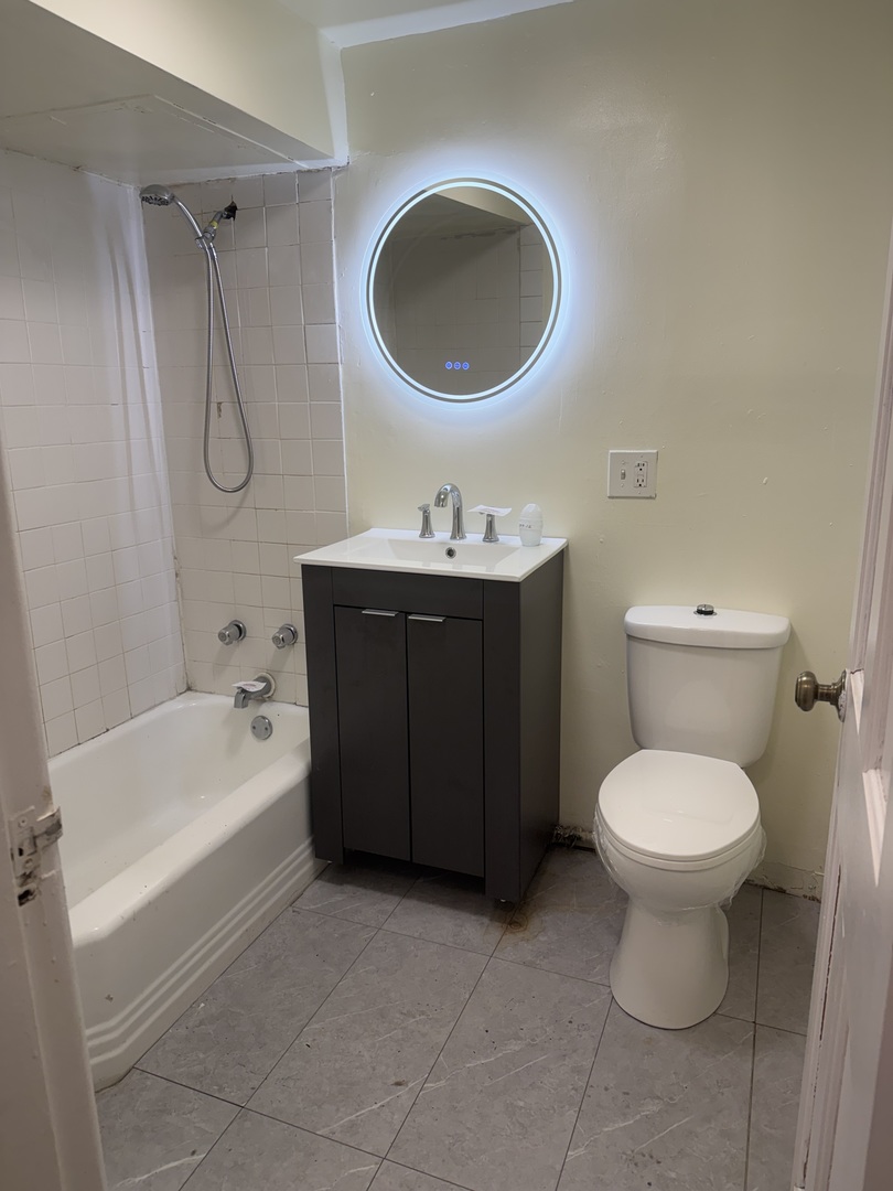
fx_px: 826
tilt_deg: -12.6
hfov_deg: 56.8
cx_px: 446
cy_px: 596
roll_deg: +0.8
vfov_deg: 71.6
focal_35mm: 24
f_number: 1.78
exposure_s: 1/120
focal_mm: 6.76
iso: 80
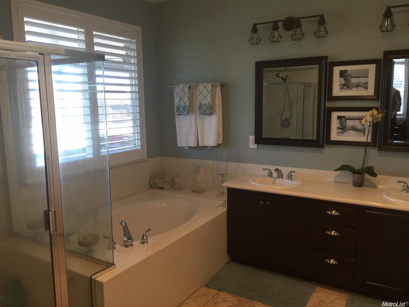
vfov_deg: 48.2
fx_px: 343
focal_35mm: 29
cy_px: 154
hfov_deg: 61.7
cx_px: 204
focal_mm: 4.15
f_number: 2.2
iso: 32
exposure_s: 1/30
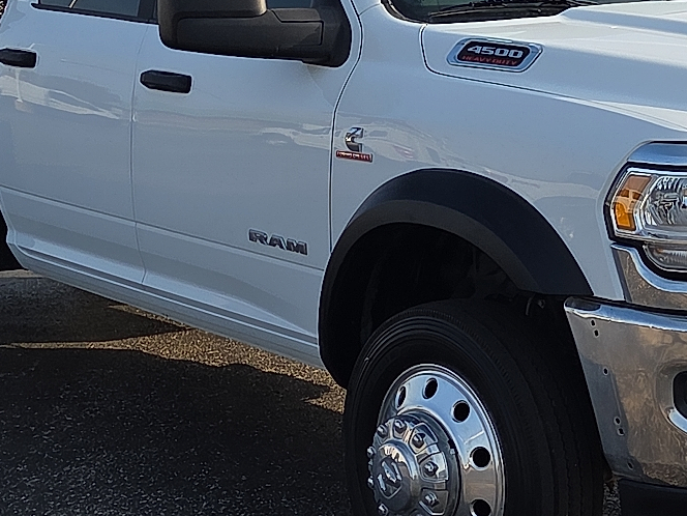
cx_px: 420
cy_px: 177
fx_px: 1866
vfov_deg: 15.7
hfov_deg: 20.8
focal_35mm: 94
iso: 76
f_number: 1.8
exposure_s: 1/5000
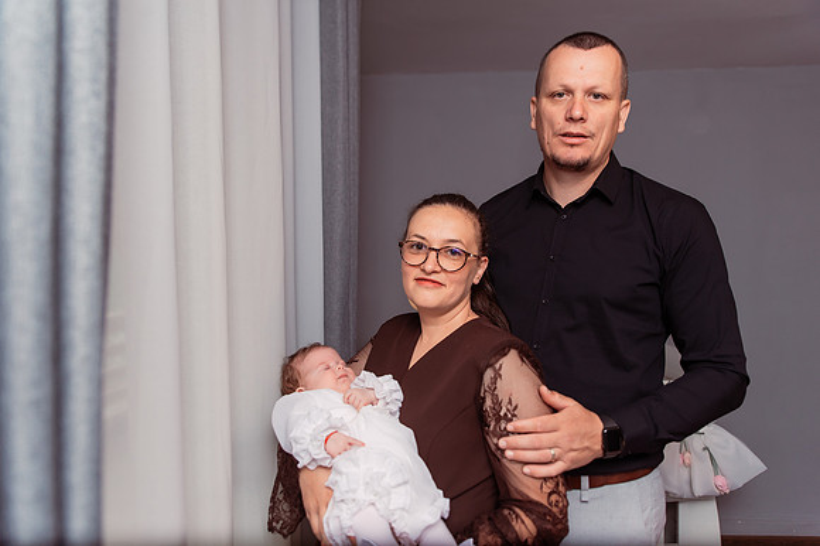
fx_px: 592
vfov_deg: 49.5
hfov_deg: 69.4
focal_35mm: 26
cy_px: 273
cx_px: 410
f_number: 3.2
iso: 250
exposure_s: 1/250
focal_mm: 26
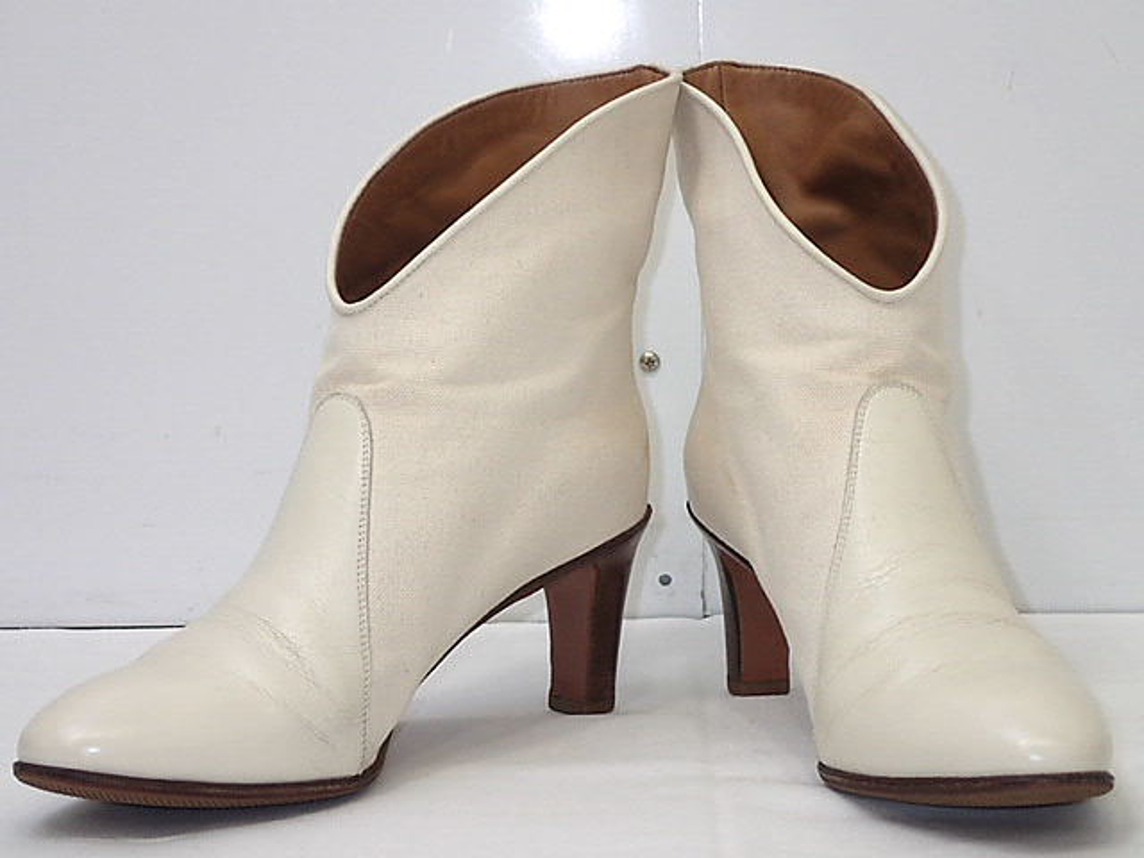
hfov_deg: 23.0
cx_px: 572
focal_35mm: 85
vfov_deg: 17.4
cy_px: 429
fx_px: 2809
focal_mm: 15.41
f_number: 4.5
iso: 320
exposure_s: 1/80
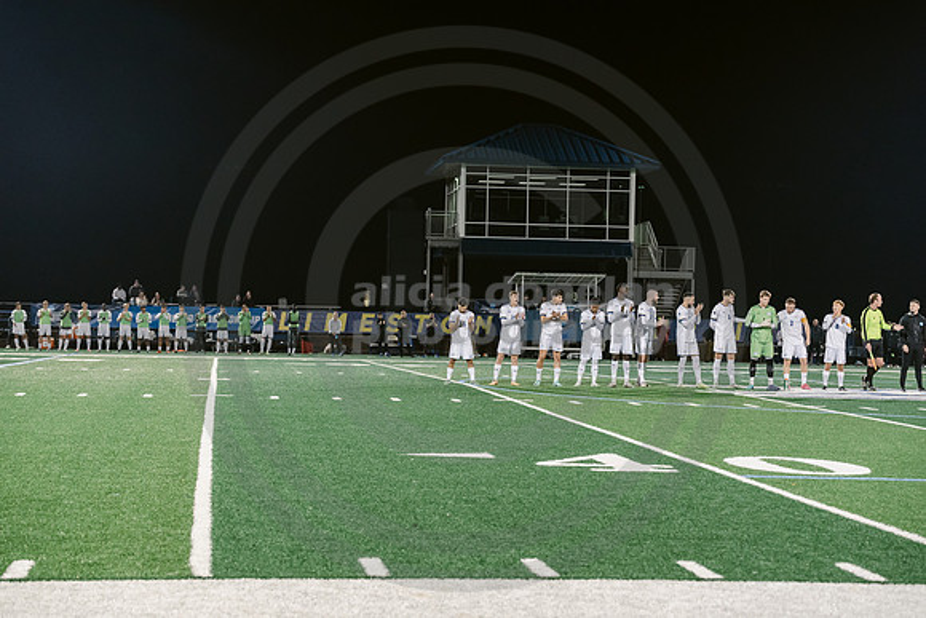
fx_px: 1801
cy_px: 309
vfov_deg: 19.5
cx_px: 463
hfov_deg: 28.8
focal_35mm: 70
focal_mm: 70
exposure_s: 1/250
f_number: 4
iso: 2500
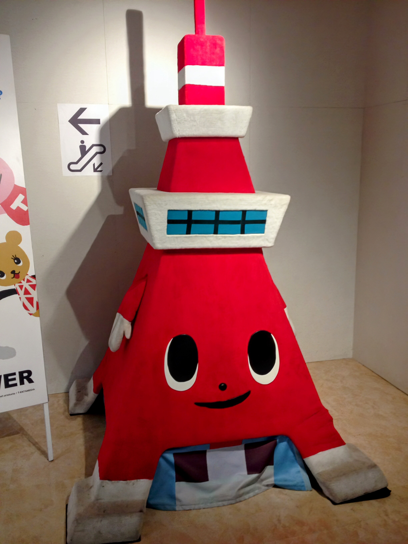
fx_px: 550
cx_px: 204
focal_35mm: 35
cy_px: 272
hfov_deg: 40.7
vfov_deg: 52.6
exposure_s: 1/20
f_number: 2.4
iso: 100
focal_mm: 4.28
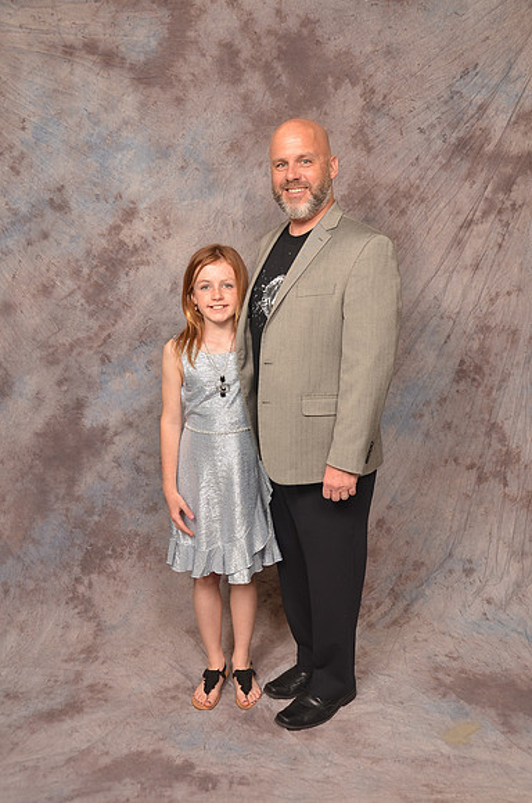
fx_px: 802
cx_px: 266
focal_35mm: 36
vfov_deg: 53.2
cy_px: 402
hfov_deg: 36.7
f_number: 5.6
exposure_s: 1/60
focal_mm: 24
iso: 200
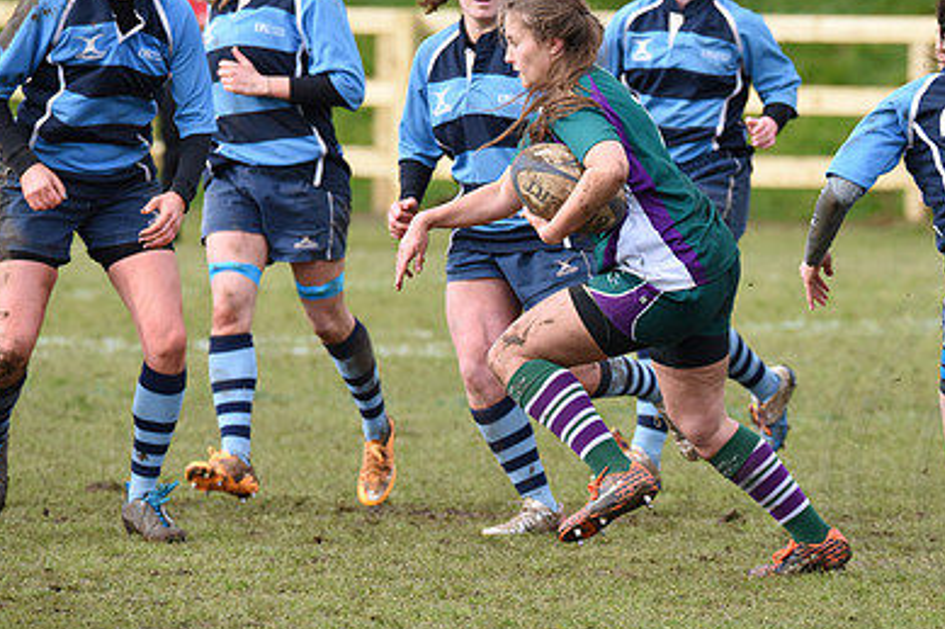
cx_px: 629
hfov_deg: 3.7
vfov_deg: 2.5
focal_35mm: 552
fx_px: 14483
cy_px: 278
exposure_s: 1/1250
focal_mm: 370
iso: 2000
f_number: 9
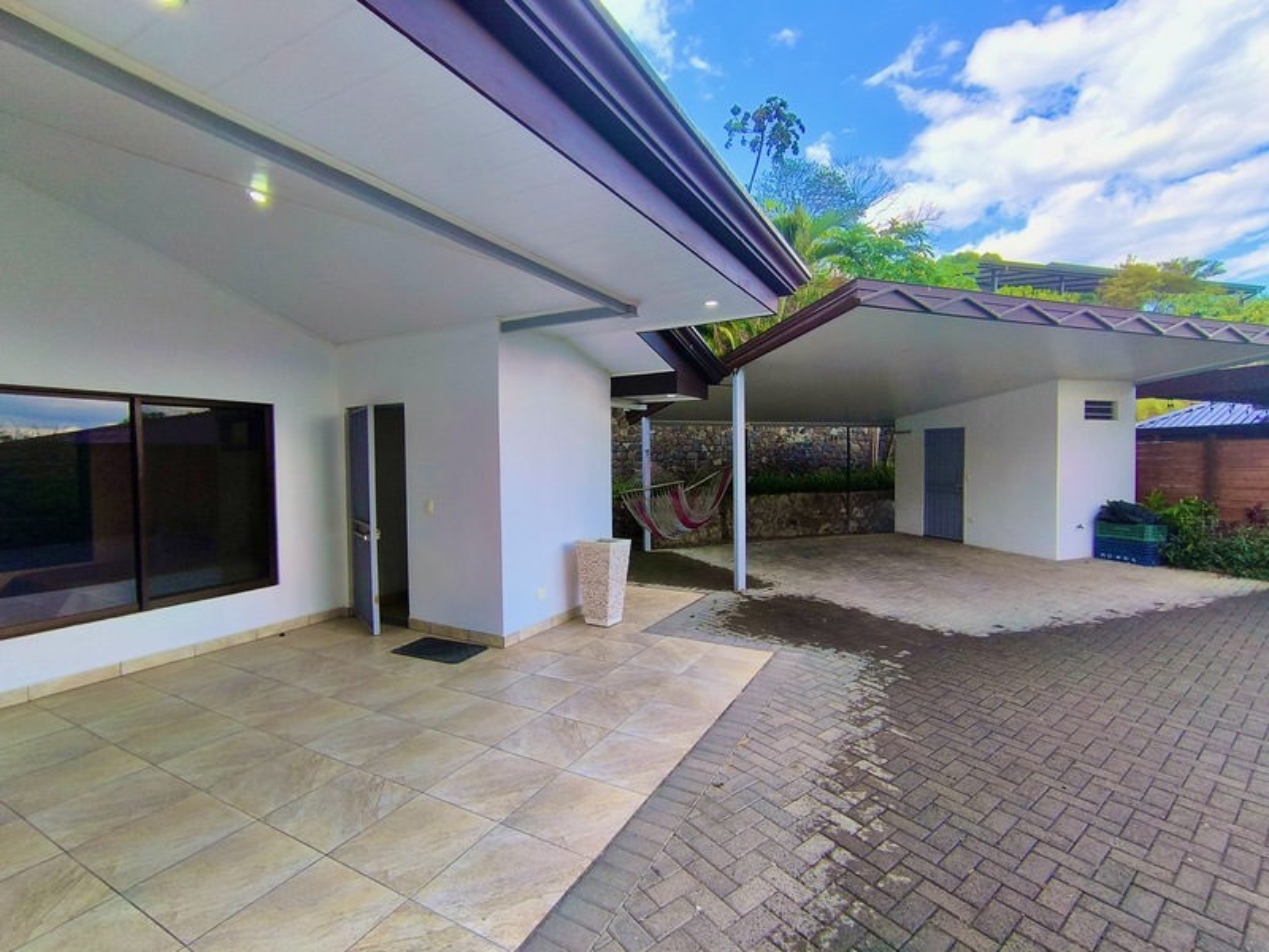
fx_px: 587
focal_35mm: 16
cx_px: 634
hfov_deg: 94.5
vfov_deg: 78.1
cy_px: 476
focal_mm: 1.65
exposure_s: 1/359
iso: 50
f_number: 2.2
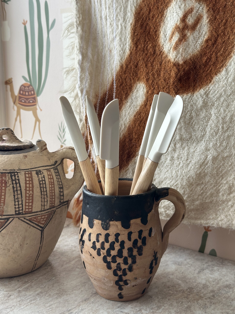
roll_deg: -0.5
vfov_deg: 39.7
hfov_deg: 30.3
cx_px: 118
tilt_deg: -9.2
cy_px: 157
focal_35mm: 48
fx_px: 434
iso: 50
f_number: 1.78
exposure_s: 1/164
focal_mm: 6.86
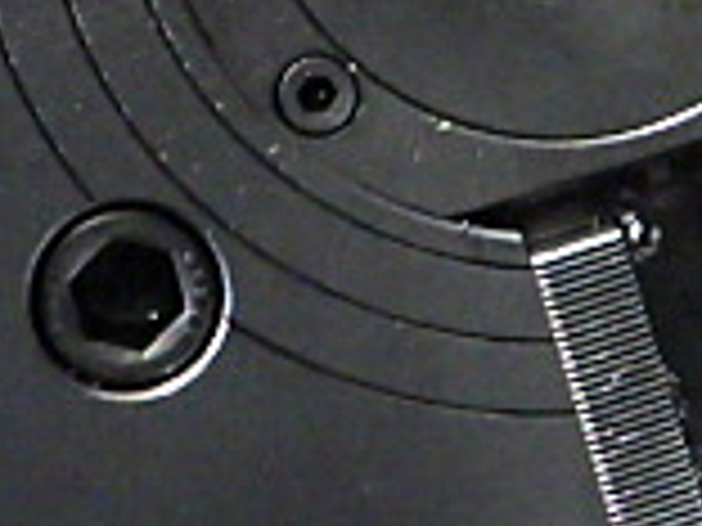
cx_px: 428
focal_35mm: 115
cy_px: -198
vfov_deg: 12.4
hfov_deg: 17.1
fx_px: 2332
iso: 1600
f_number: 3.5
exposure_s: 1/15
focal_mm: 5
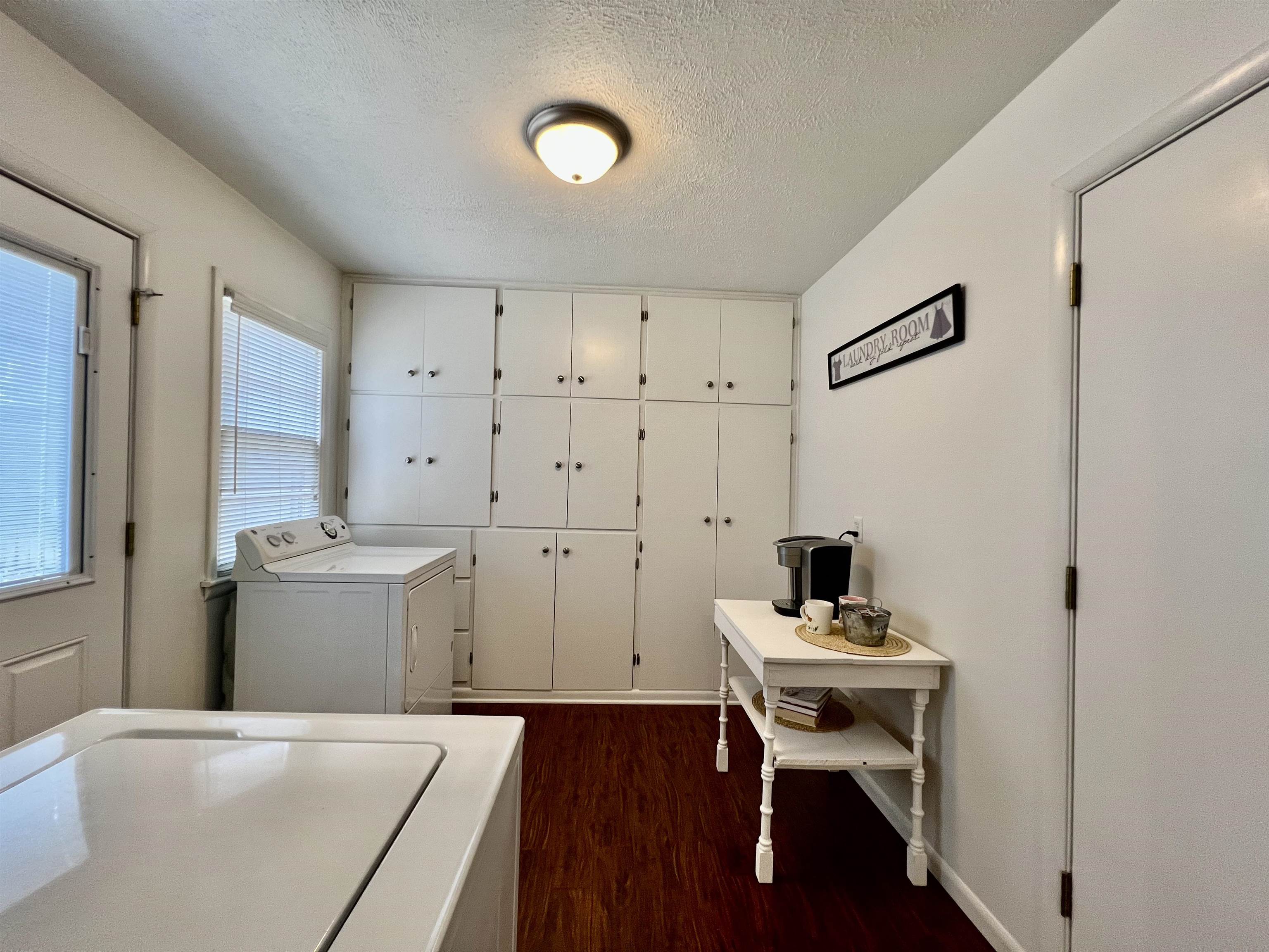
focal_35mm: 13
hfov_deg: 106.2
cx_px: 634
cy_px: 476
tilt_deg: -0.5
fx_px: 477
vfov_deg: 89.9
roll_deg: -1.1
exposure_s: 1/120
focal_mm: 1.57
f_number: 1.8
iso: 200
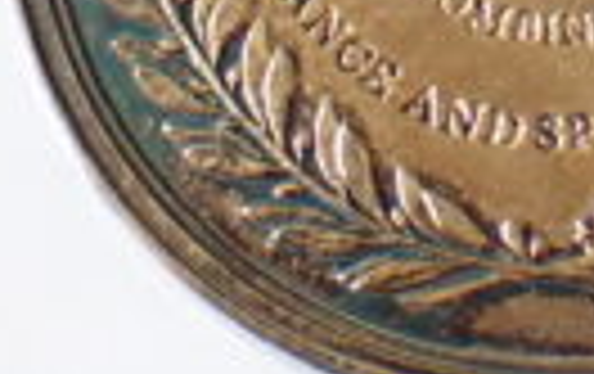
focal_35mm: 180
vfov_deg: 7.1
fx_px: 2919
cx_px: 544
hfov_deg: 11.5
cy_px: -286
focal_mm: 7.84
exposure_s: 1/50
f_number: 2.9
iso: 800
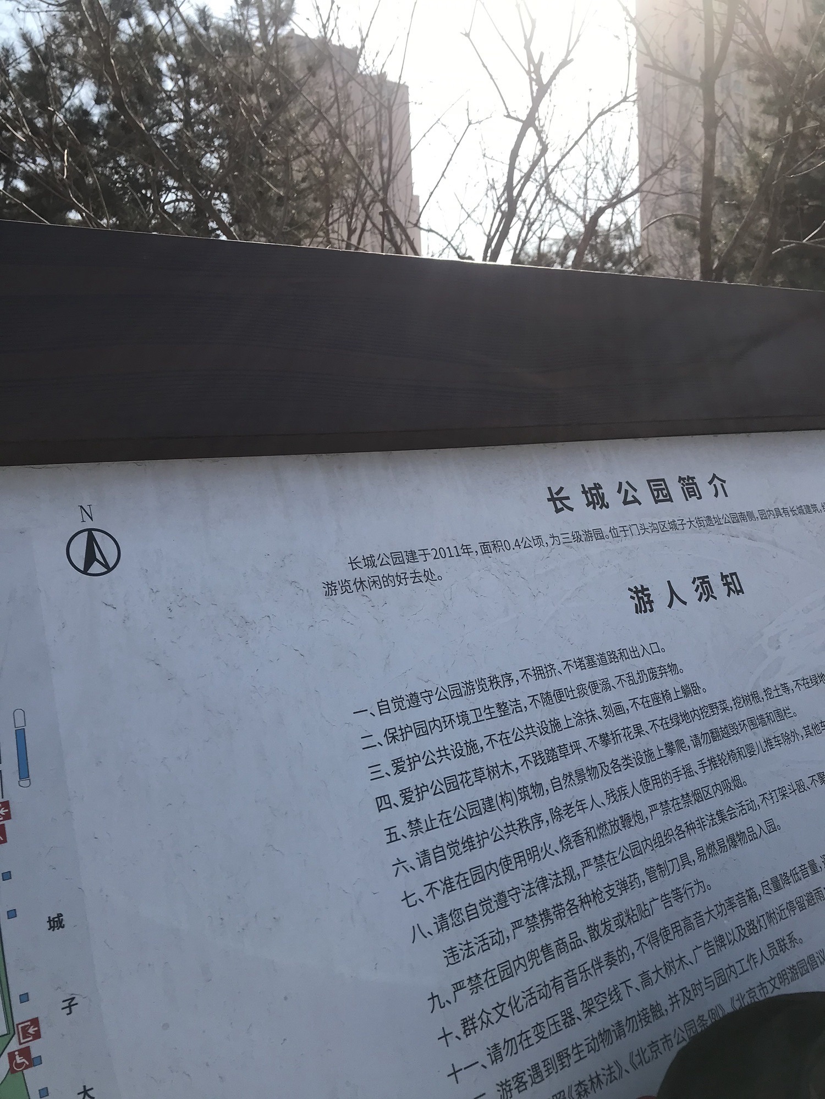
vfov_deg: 63.4
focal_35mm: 28
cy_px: 550
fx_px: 890
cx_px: 412
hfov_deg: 49.7
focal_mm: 3.99
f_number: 1.8
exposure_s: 1/1742
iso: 20
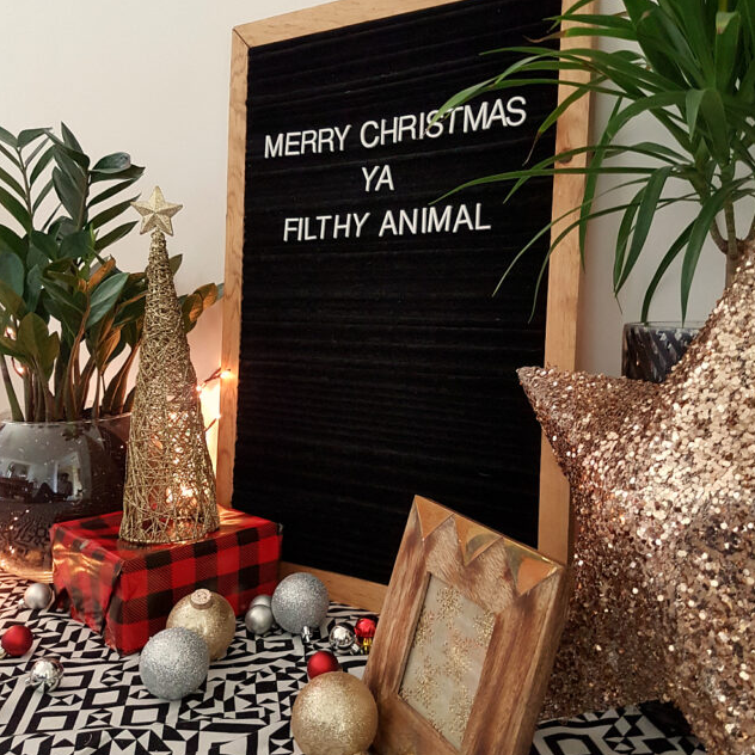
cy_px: 363
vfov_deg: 52.5
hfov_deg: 52.5
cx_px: 379
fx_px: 765
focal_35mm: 31
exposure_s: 1/13
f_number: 1.7
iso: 200
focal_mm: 4.2
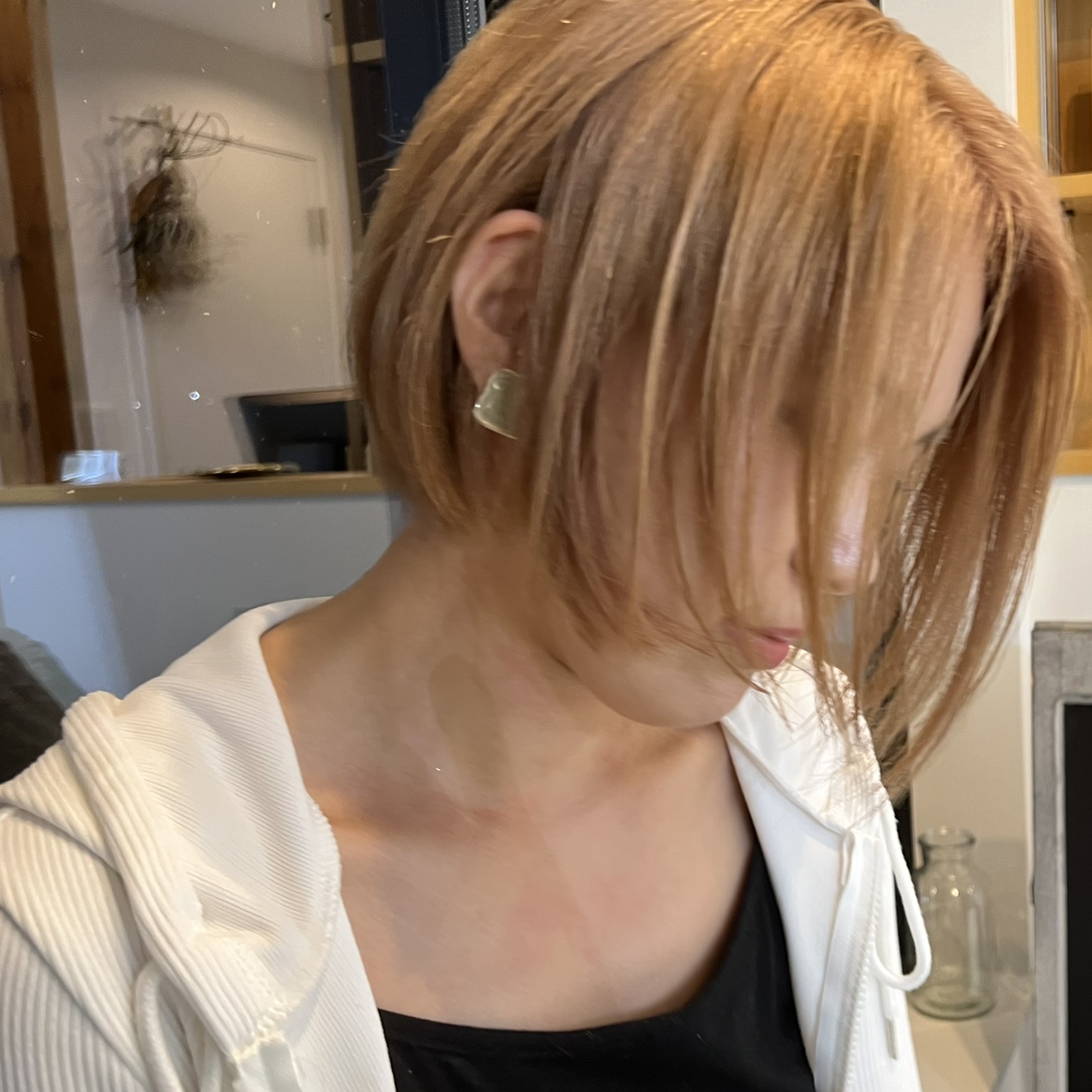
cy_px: 563
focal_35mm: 35
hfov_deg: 45.8
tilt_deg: -7.8
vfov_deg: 47.2
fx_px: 1249
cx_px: 798
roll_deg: +0.4
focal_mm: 5.7
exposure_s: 1/50
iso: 160
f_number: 1.5
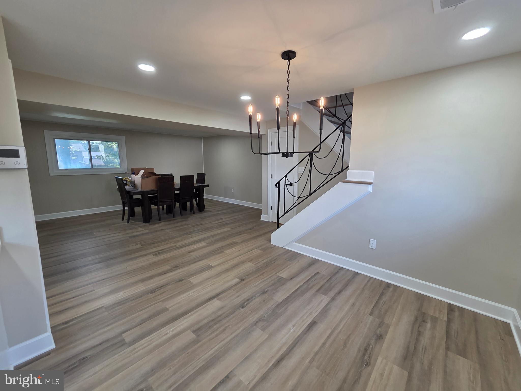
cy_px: 196
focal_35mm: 13
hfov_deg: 106.2
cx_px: 260
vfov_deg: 89.9
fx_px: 196
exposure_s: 1/60
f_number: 2.2
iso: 125
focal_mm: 2.2
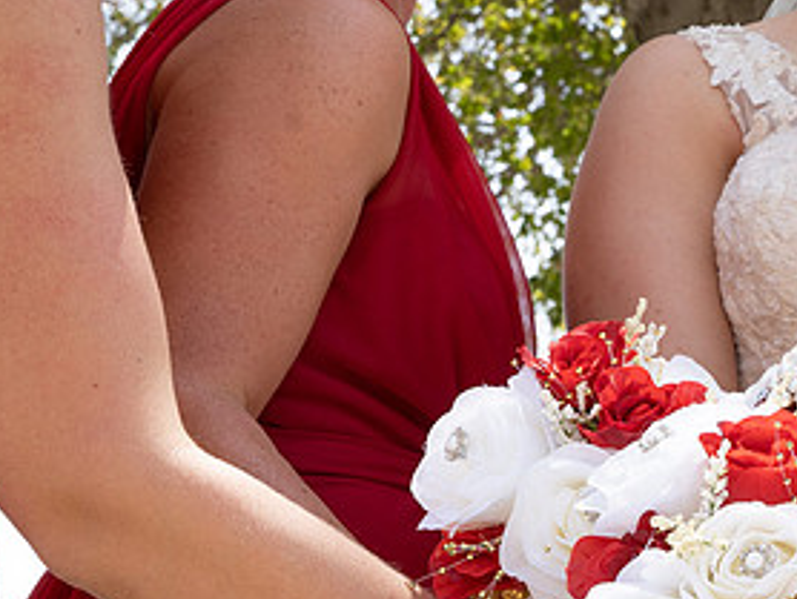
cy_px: 180
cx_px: 1132
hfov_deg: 13.8
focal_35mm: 135
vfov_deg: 11.0
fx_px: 3111
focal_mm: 46
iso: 500
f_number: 10
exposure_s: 1/200
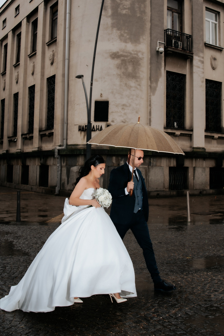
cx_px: 112
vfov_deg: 54.4
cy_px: 168
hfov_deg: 37.9
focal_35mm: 35
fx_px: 327
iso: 200
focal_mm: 35
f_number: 7.1
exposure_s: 1/160
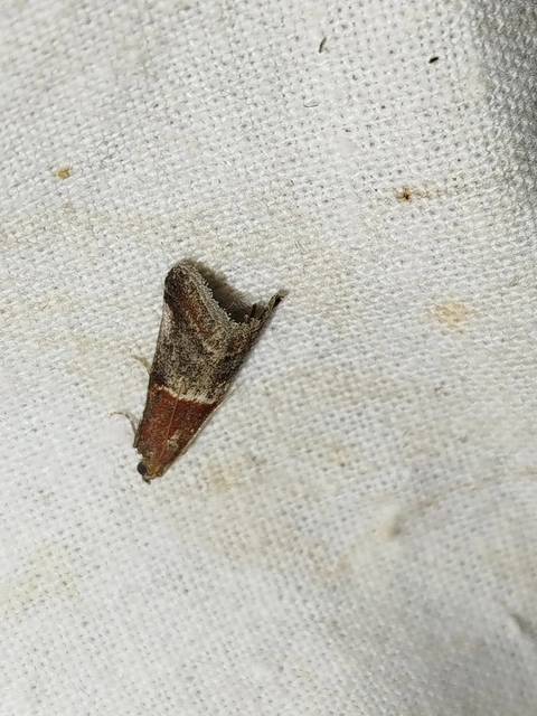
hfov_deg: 18.2
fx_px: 1675
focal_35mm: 81
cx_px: 268
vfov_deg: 24.1
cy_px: 358
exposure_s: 1/50
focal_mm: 5.31
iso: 64
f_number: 1.7
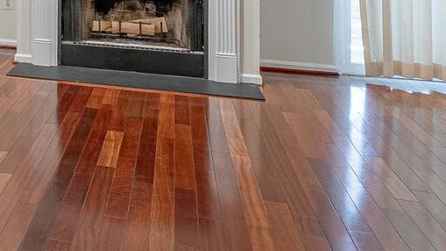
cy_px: -89
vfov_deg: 18.7
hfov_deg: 25.0
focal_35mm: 59
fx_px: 698
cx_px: -256
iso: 320
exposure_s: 1/8
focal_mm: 14
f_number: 8
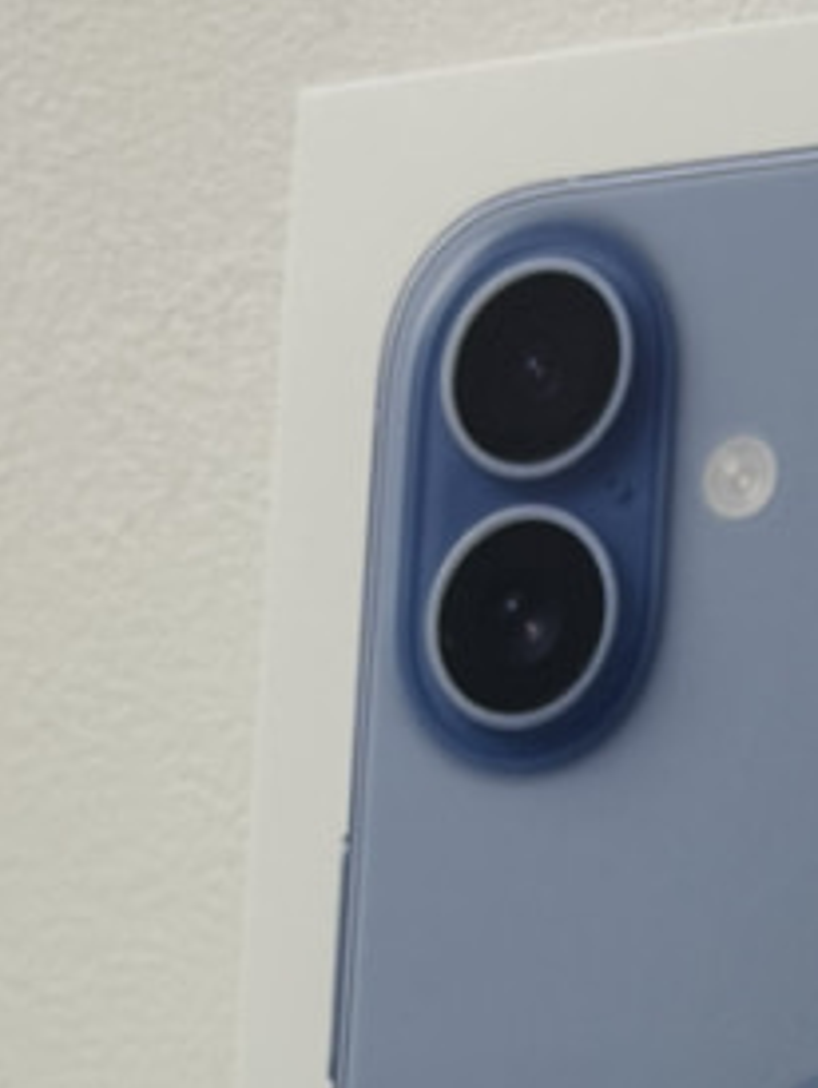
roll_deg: +3.2
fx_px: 3051
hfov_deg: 14.8
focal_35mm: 97
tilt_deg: -13.7
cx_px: 949
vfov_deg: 19.0
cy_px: 1330
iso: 40
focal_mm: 5.7
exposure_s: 1/100
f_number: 1.5
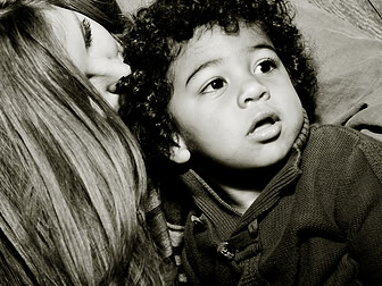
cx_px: 133
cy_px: 85
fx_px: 1920
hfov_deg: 11.4
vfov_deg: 8.5
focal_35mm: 174
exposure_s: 1/60
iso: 200
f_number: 2.8
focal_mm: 70
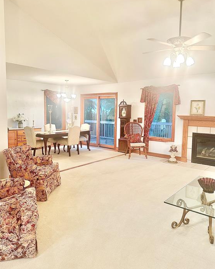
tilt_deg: -5.3
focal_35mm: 26
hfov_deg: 54.9
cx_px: 105
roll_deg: -1.5
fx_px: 207
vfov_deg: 66.0
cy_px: 132
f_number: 1.78
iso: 125
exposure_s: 1/60
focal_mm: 6.86
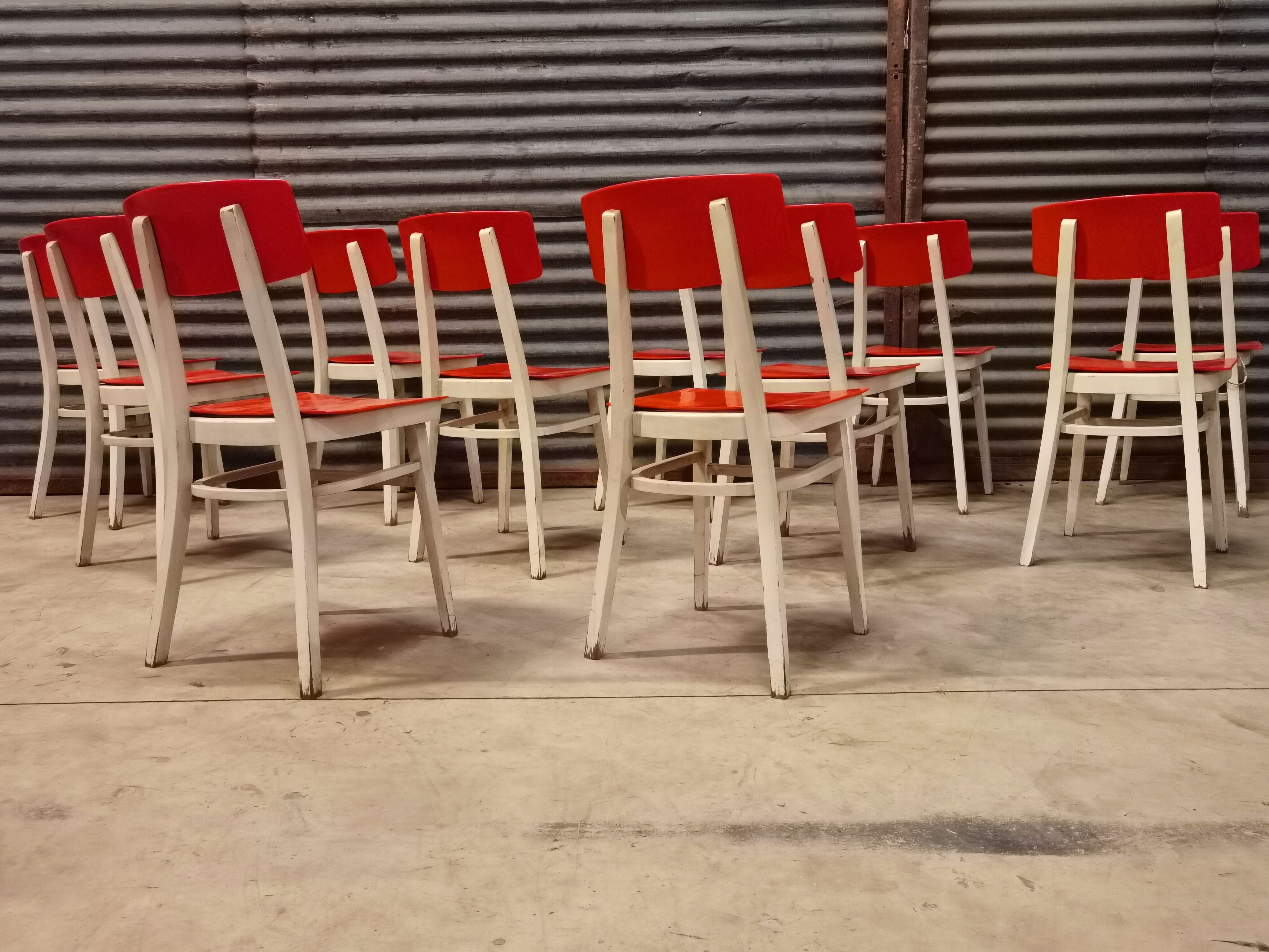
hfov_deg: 60.0
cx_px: 634
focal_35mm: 30
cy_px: 476
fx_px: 1100
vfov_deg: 46.8
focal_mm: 6.71
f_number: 1.9
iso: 640
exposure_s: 1/33.3
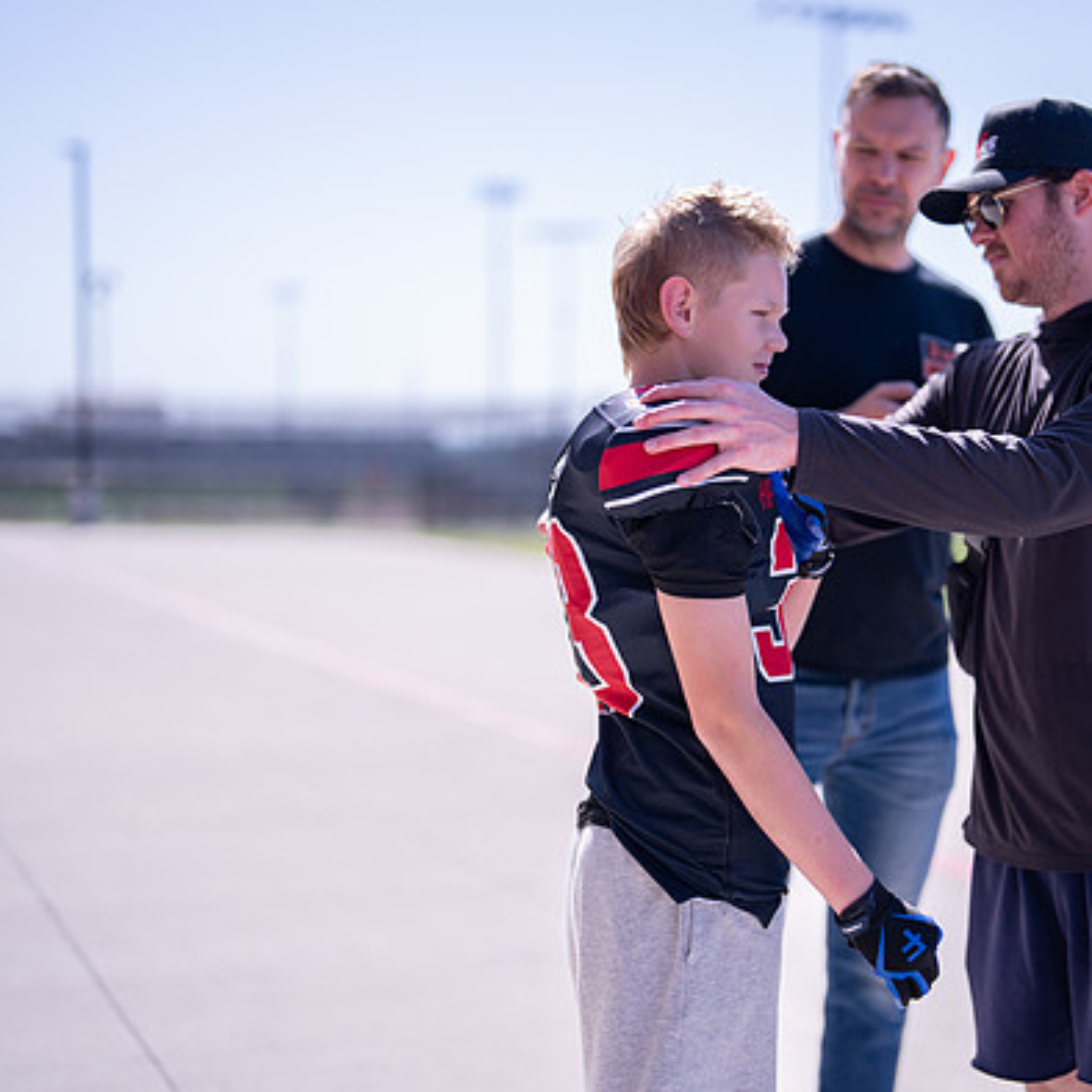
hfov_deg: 25.5
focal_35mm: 67
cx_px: 757
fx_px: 2391
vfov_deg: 25.7
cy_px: 560
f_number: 1.2
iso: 100
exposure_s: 1/8000
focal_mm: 50
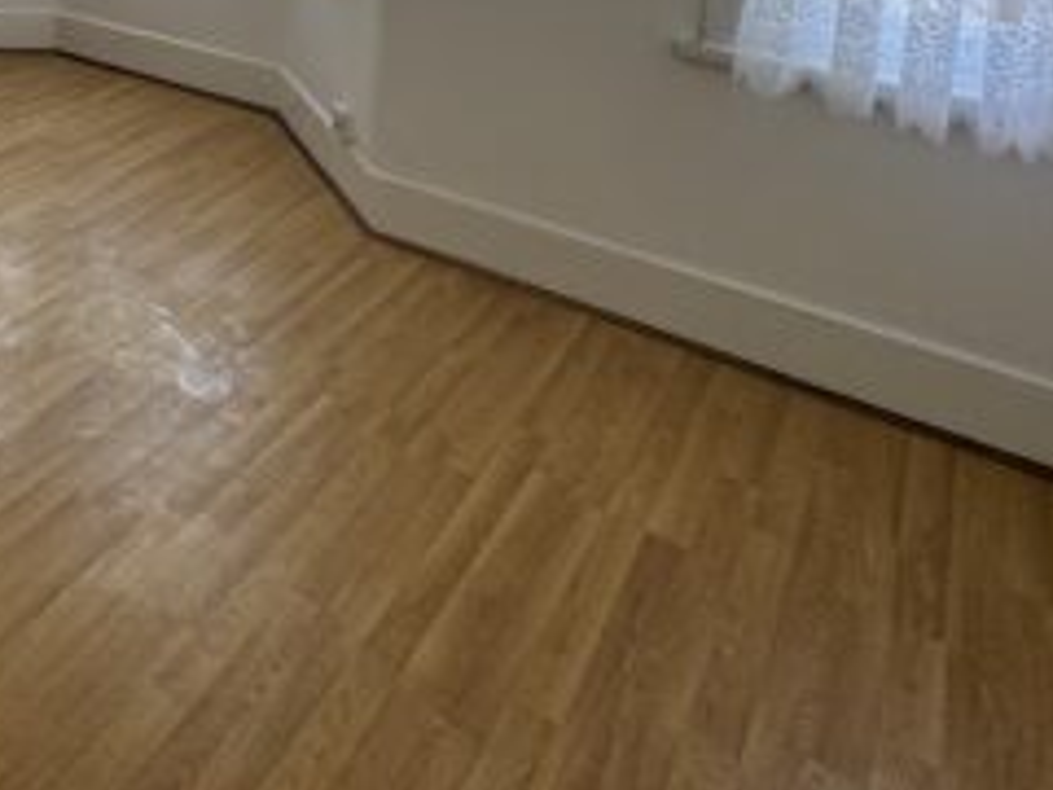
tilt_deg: -5.8
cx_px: -48
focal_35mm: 35
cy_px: -184
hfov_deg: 43.4
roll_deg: +0.0
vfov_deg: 32.6
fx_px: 1065
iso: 50
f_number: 2.2
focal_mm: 2.22
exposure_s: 1/99
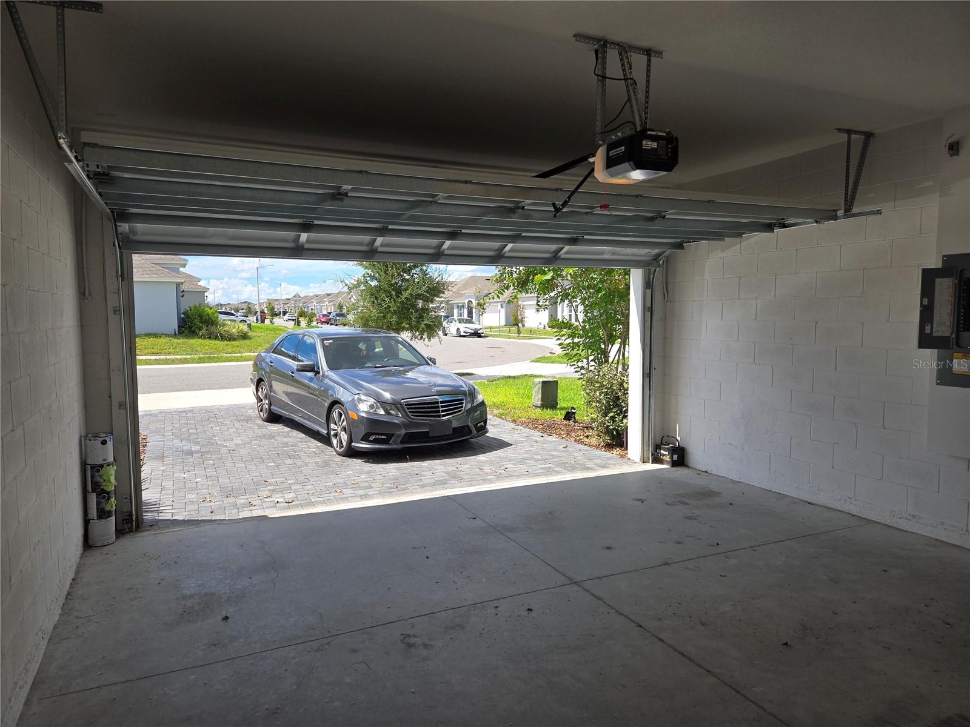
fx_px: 644
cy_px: 364
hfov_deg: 73.9
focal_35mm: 23
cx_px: 485
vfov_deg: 58.9
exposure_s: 1/1005
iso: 25
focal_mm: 5.4
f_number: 1.8
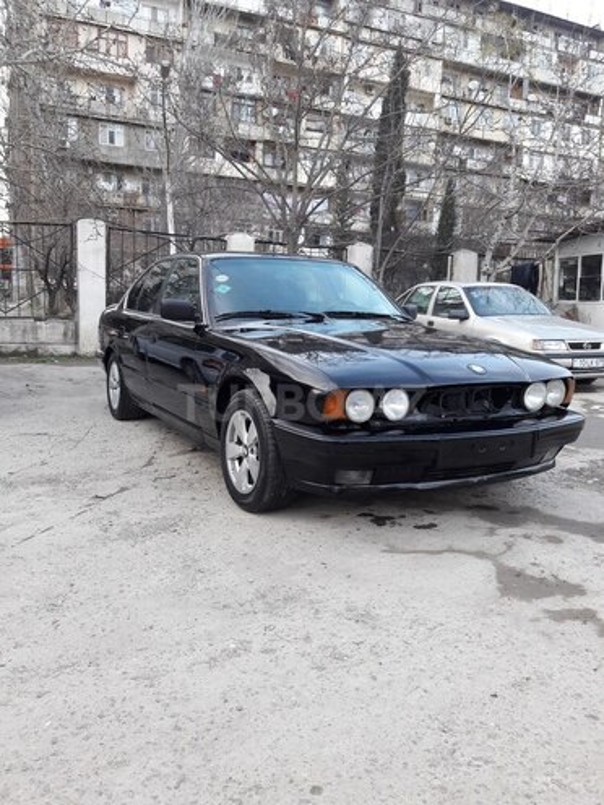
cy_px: 402
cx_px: 302
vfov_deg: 63.4
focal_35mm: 28
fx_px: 651
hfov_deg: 49.7
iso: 50
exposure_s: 1/50
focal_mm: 3.7
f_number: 1.9
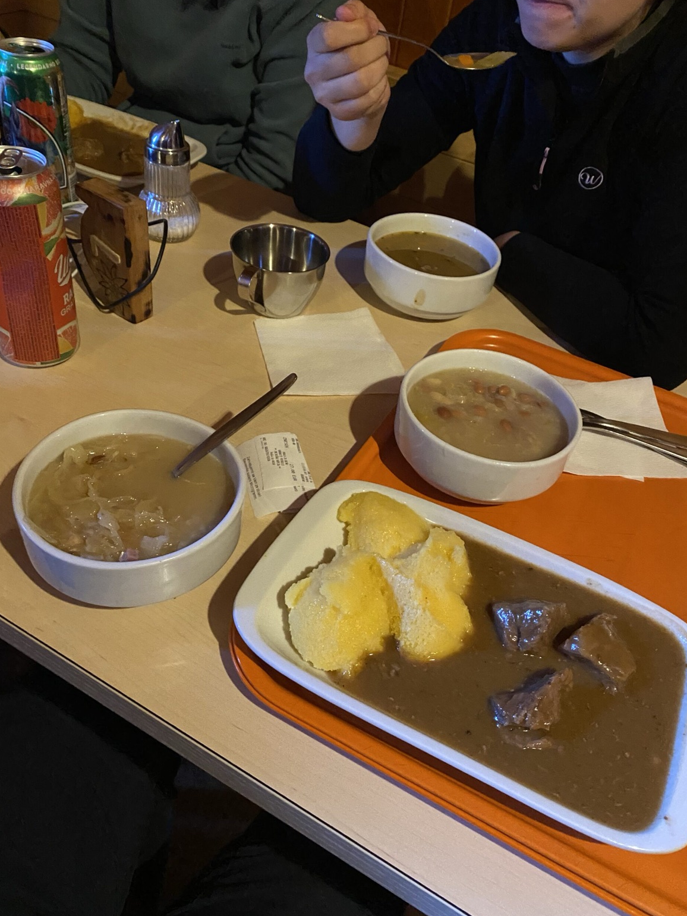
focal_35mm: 27
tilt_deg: -39.8
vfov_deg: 65.3
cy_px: 467
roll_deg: -11.0
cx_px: 345
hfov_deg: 51.4
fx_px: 714
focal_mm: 4.25
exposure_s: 1/30
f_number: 1.8
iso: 800
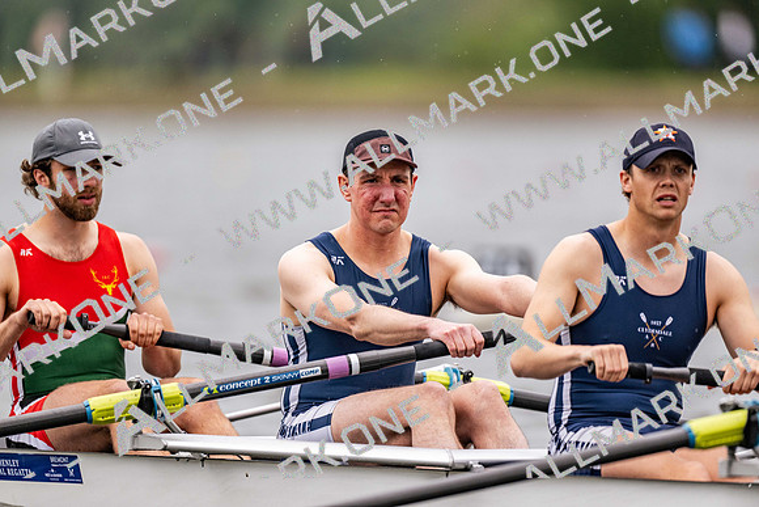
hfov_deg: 3.4
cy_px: 254
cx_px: 380
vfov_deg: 2.3
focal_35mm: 600
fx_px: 12652
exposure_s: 1/2500
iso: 900
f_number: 4
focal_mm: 600
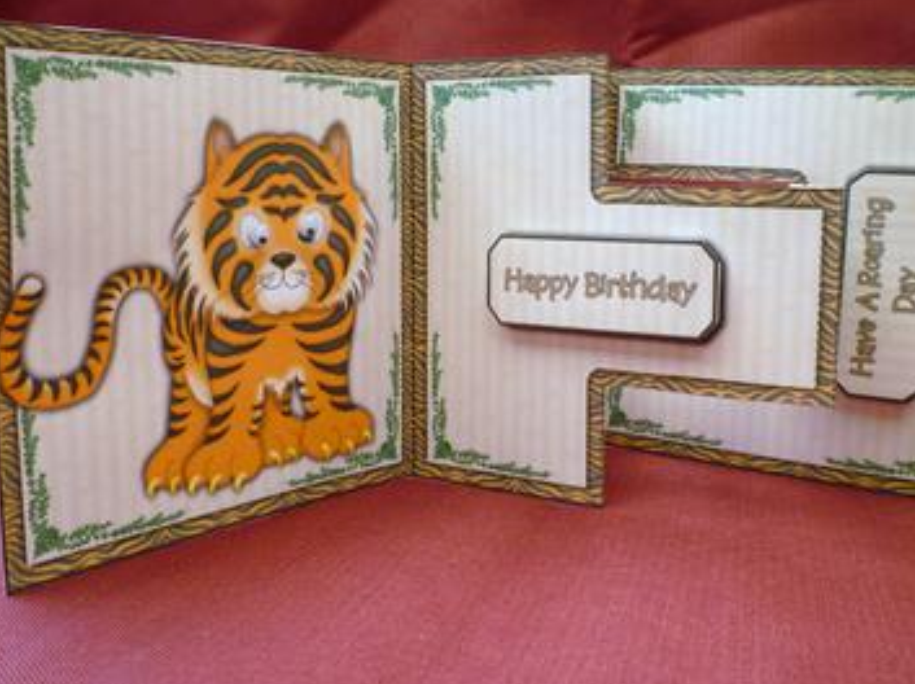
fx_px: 977
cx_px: 505
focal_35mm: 37
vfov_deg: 38.5
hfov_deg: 50.1
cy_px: 291
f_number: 3.3
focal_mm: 5.2
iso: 80
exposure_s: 1/100
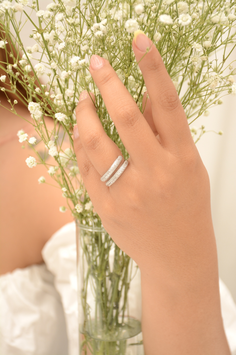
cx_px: 118
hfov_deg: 18.9
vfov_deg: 28.1
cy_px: 178
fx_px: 708
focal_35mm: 72
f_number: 6.3
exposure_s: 1/160
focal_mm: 48
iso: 500
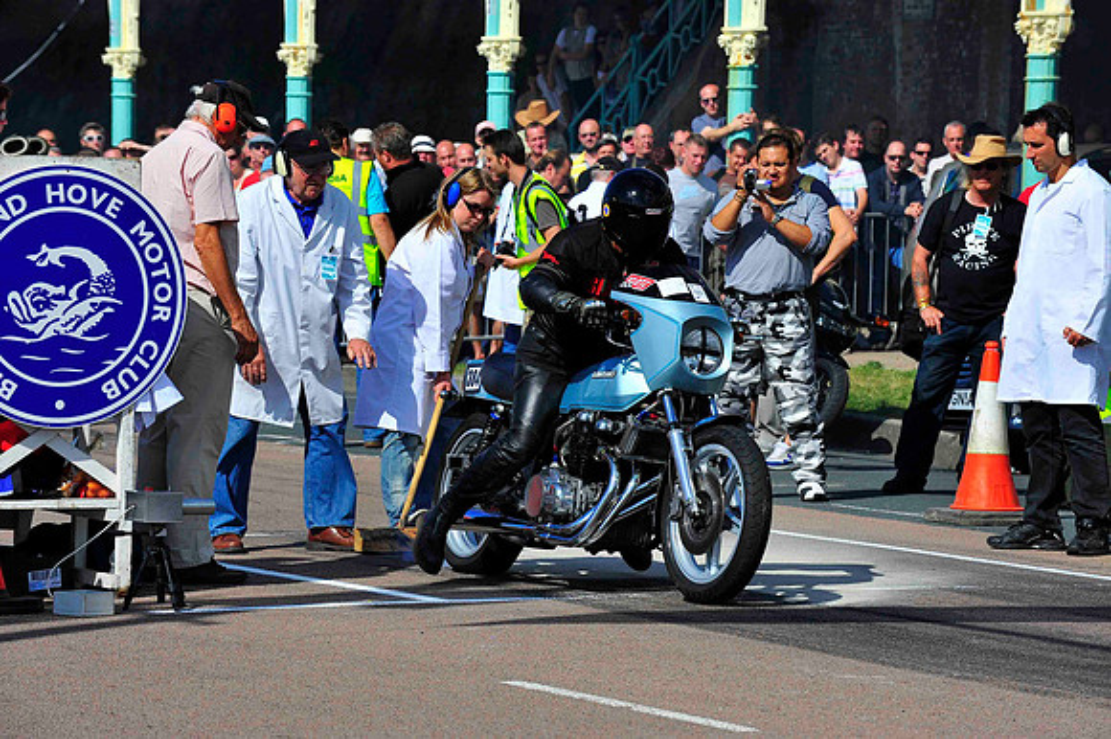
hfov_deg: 10.3
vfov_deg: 6.9
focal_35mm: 200
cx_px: 556
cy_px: 370
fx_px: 6168
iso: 400
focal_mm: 200
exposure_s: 1/1250
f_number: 10
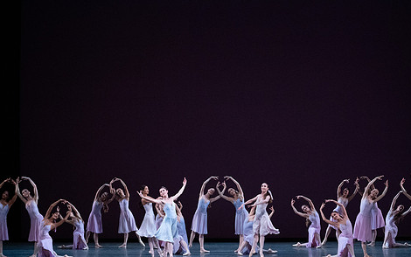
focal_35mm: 88
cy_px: 155
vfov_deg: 14.8
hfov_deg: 23.5
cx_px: 240
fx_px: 986
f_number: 10
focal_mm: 70
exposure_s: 1/400
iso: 12800
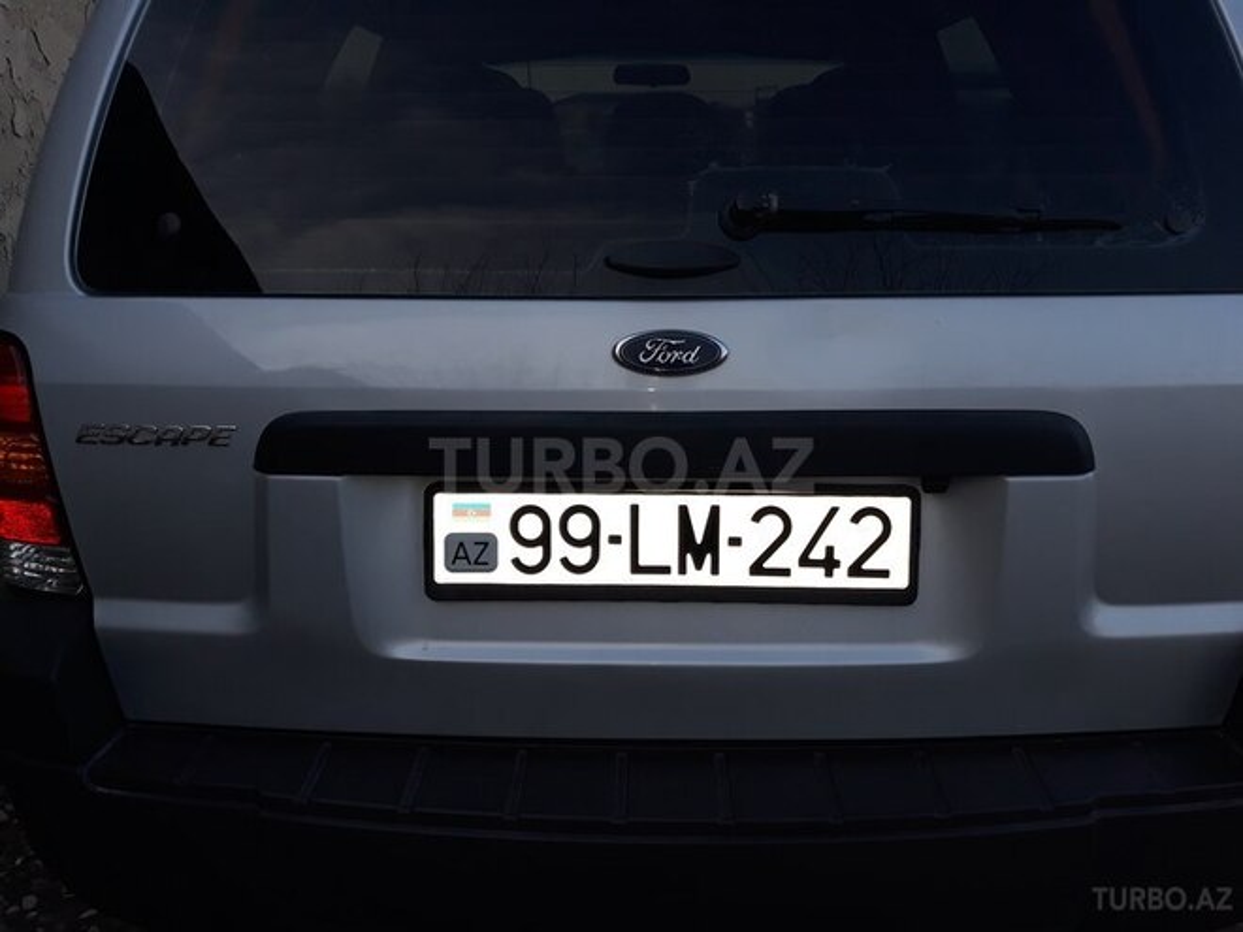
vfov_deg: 51.4
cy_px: 466
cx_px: 622
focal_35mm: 27
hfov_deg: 65.3
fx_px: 970
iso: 40
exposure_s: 1/406
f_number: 1.7
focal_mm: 3.71
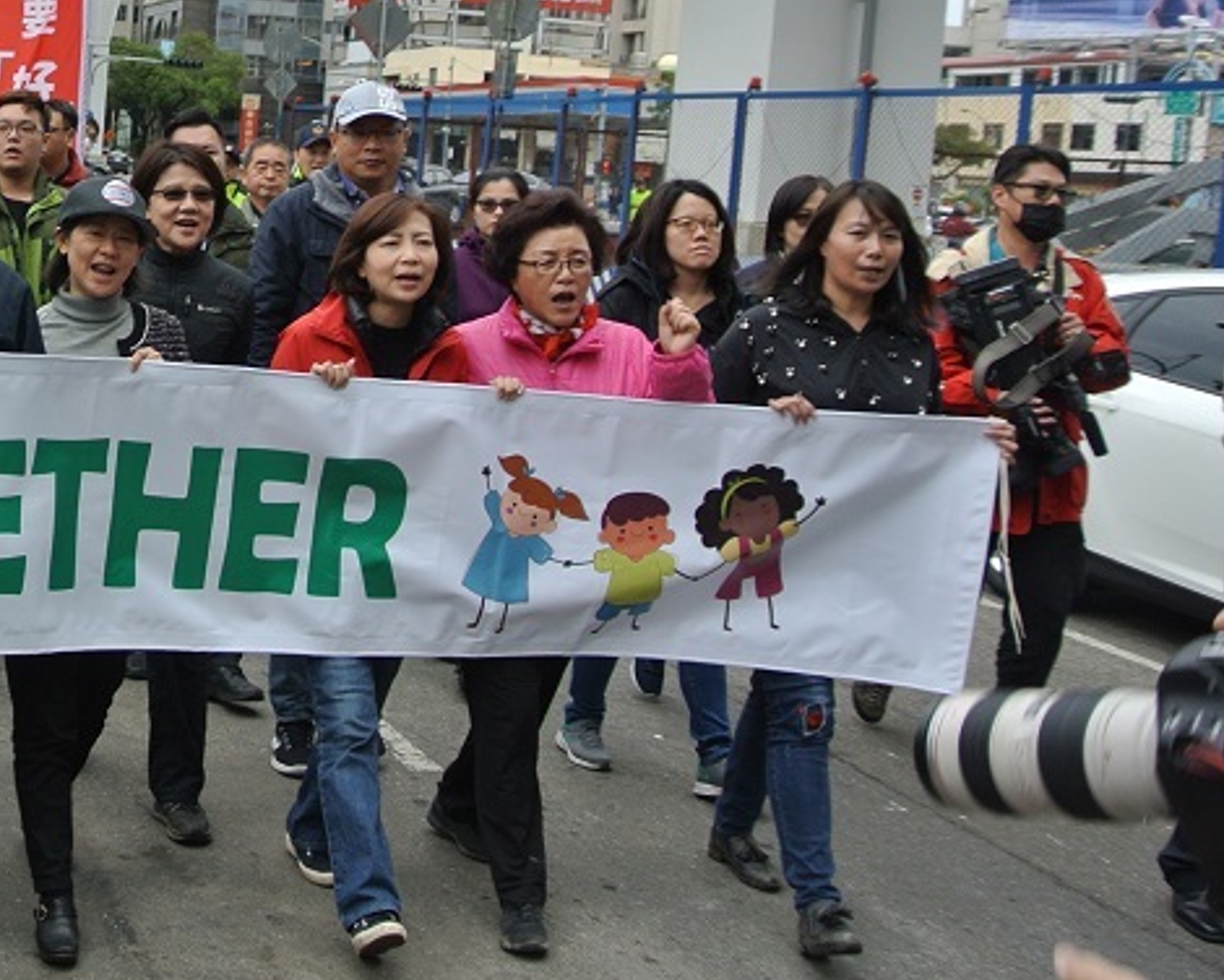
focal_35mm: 54
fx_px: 1956
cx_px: -36
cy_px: 343
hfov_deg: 31.7
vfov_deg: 28.0
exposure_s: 1/160
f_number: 3.5
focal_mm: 10
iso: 100
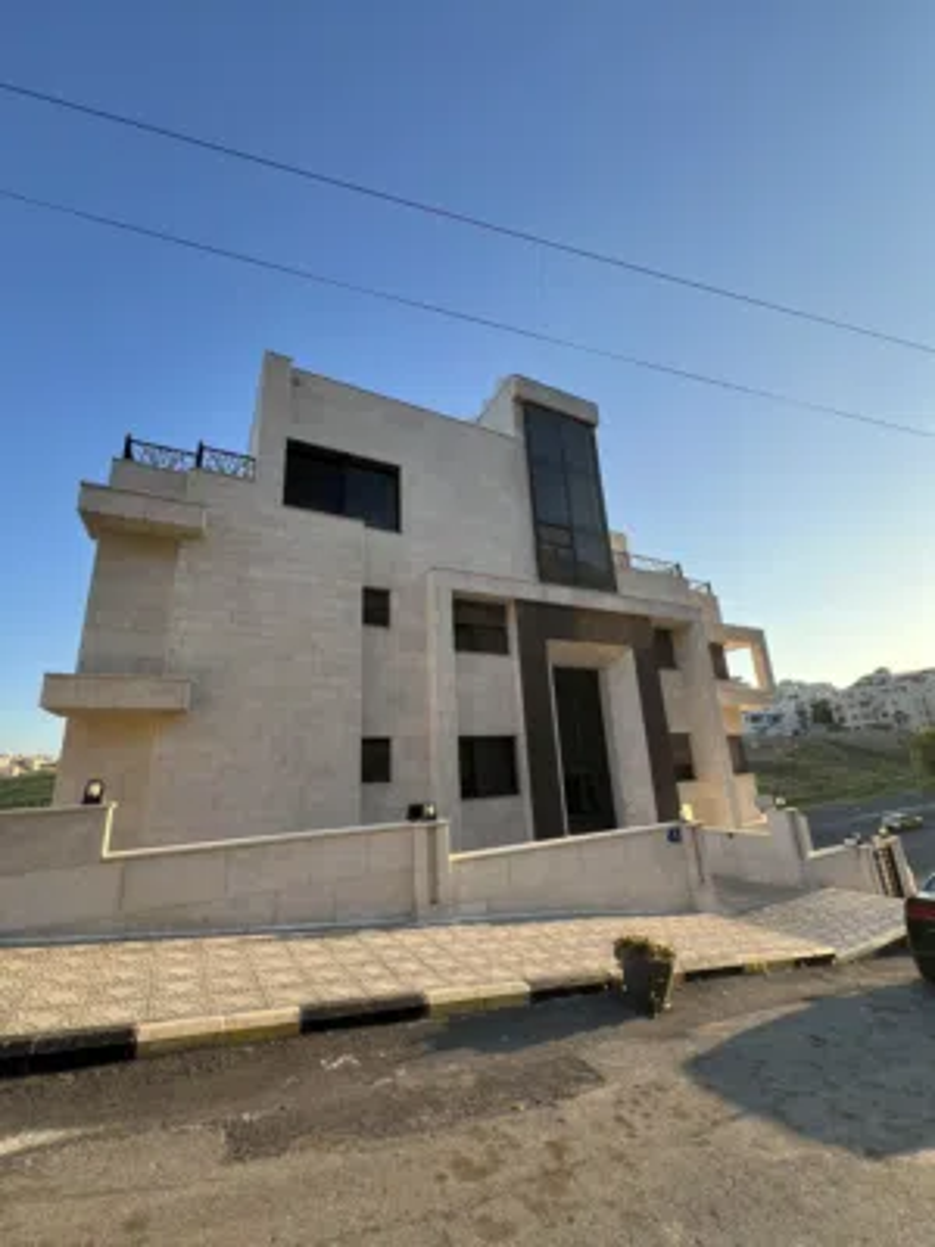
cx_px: 468
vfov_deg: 106.2
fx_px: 468
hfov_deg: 89.9
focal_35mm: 13
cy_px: 624
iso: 32
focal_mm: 1.57
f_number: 1.8
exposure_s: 1/252
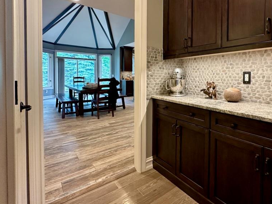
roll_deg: +1.4
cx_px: 181
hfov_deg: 81.9
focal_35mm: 19
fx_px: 149
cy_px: 80
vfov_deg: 67.9
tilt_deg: -1.1
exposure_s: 1/60
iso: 200
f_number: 2.2
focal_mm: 2.22
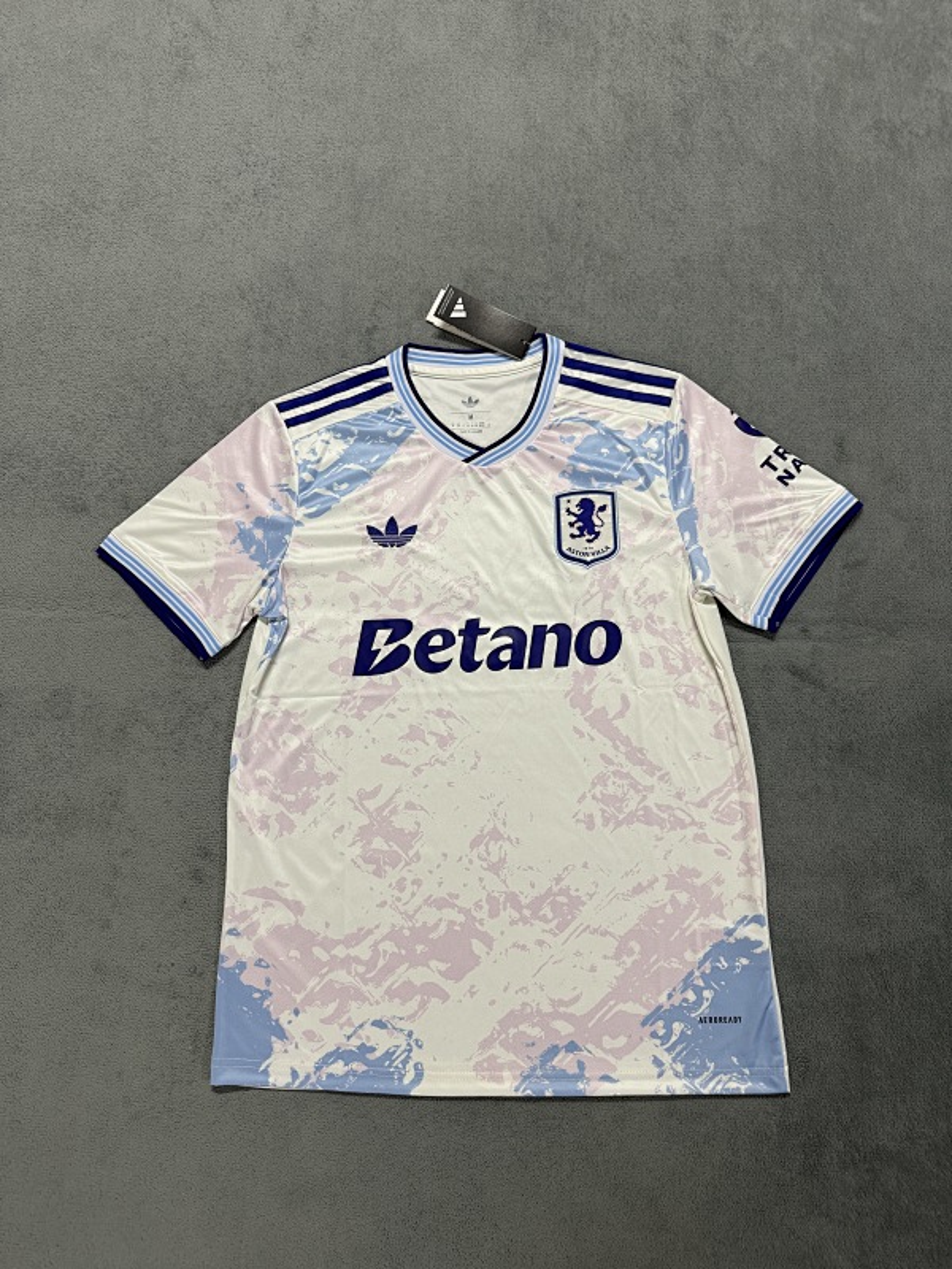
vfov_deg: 71.6
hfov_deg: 56.8
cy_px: 634
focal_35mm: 24
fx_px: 880
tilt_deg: -78.1
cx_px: 476
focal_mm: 6.76
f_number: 1.78
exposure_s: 1/100
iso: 200
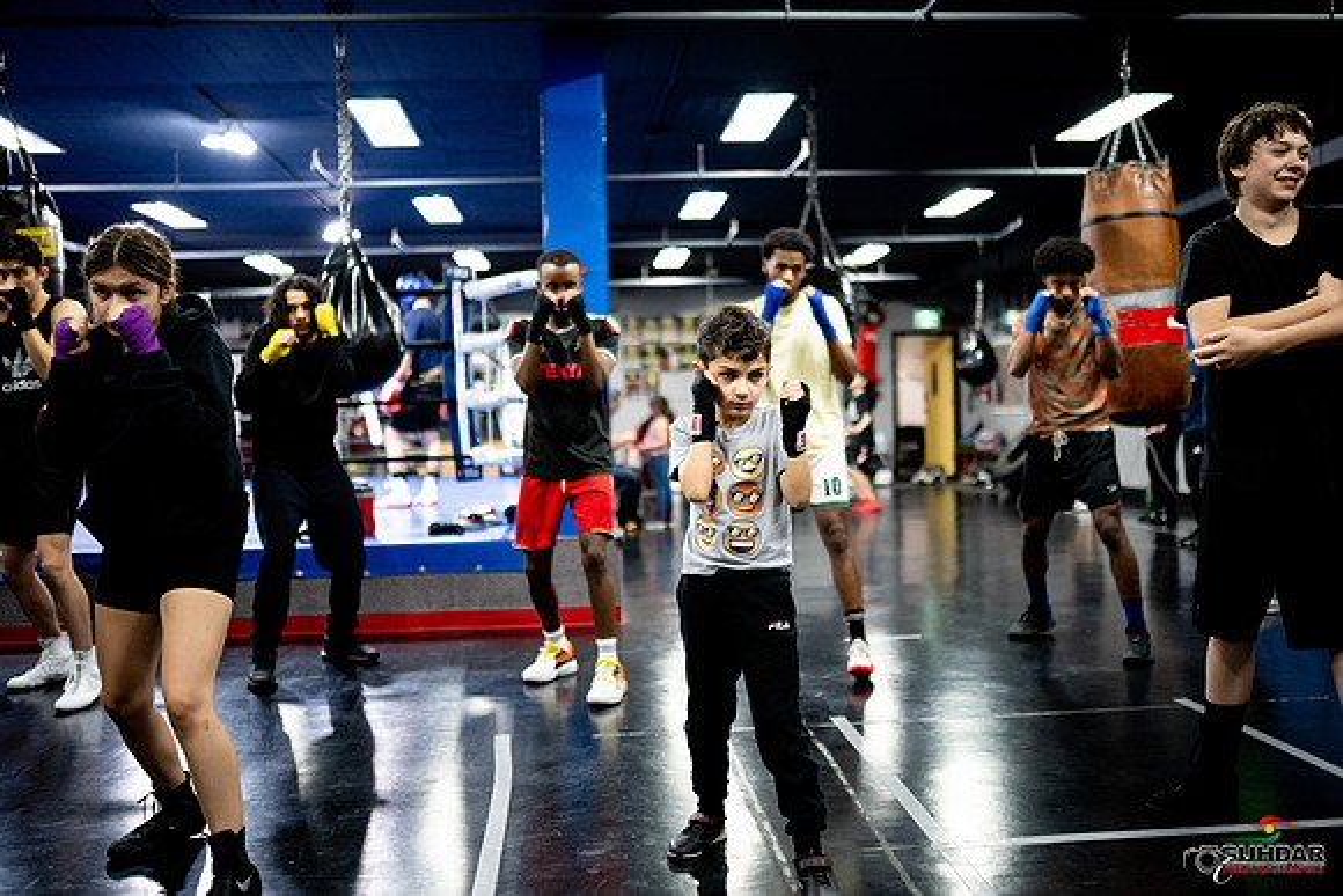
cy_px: 448
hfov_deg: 54.4
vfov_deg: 37.9
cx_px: 672
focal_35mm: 35
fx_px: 1306
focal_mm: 35
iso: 2000
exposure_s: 1/500
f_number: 1.4
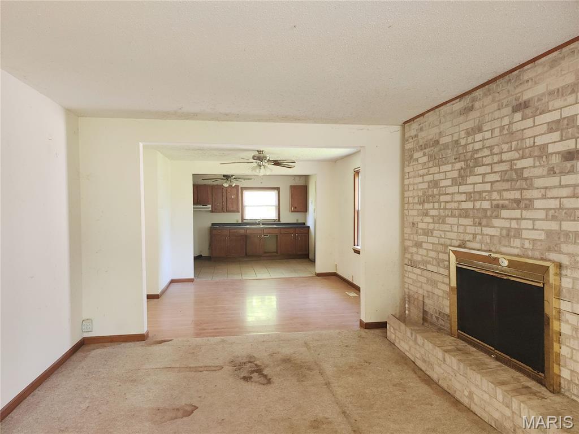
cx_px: 290
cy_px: 217
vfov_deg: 58.9
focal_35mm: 23
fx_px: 385
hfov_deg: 73.9
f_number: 1.8
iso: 100
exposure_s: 1/30
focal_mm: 6.4
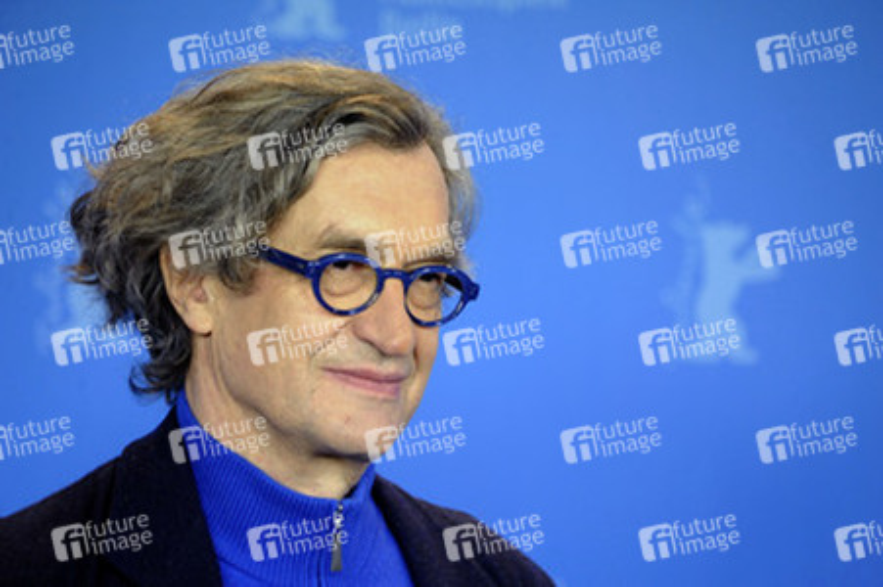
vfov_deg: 7.2
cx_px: 442
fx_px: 4657
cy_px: 294
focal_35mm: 190
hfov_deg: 10.8
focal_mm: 190
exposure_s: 1/200
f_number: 5
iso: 3200
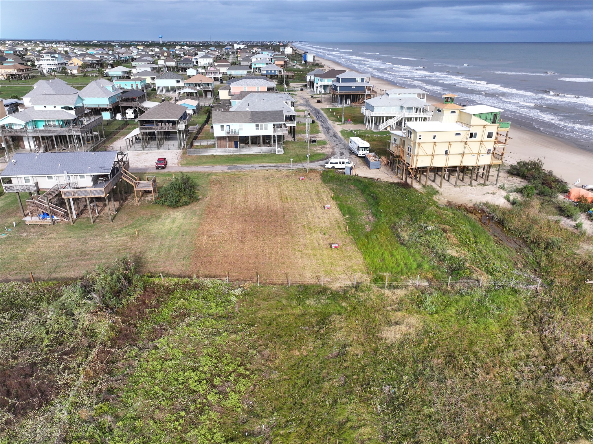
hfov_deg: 71.6
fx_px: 411
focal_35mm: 24
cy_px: 222
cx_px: 296
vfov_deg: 56.8
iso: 100
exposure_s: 1/800
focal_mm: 12.29
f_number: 2.8
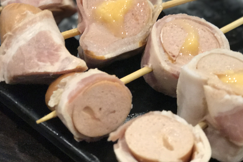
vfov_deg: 16.2
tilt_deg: -43.8
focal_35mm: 84
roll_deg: +2.7
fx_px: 567
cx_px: 139
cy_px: 42
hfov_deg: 24.2
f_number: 2.8
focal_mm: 6.6
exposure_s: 1/50
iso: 400
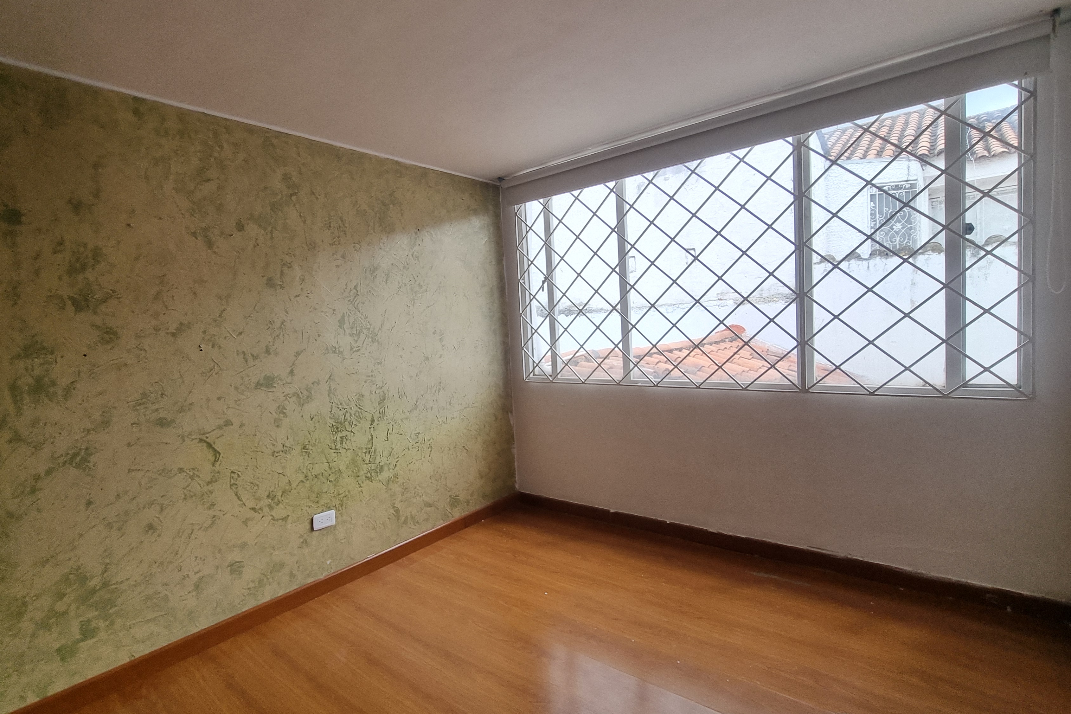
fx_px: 476
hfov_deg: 96.5
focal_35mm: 16
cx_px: 492
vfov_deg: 73.7
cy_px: 346
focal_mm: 2.2
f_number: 2.2
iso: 50
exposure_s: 1/353
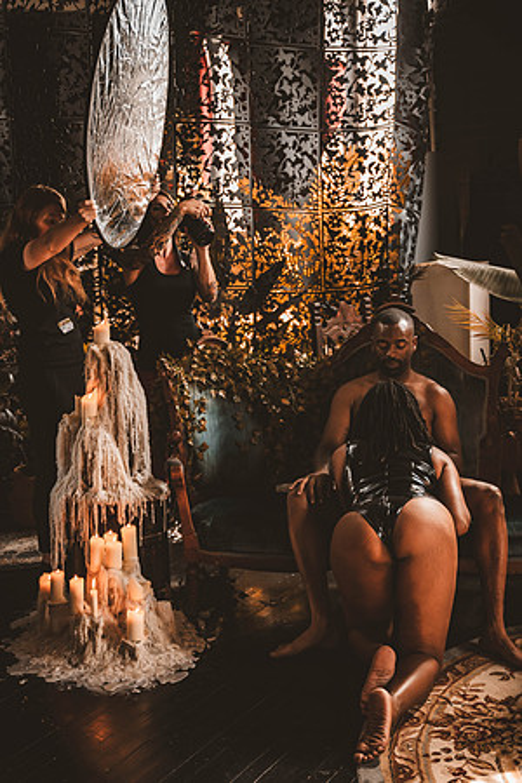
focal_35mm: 52
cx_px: 261
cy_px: 392
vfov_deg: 38.2
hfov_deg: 26.0
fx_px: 1131
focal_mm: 52
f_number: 2.8
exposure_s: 1/200
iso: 800
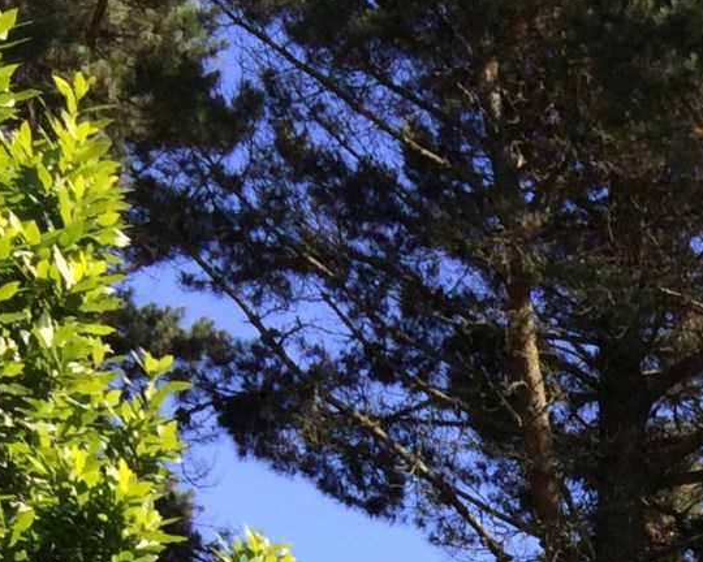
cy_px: 1371
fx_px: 2726
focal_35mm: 131
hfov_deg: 13.5
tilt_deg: +2.6
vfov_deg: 10.2
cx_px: 1183
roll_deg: -0.6
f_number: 2.2
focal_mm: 4.15
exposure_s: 1/820
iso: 32
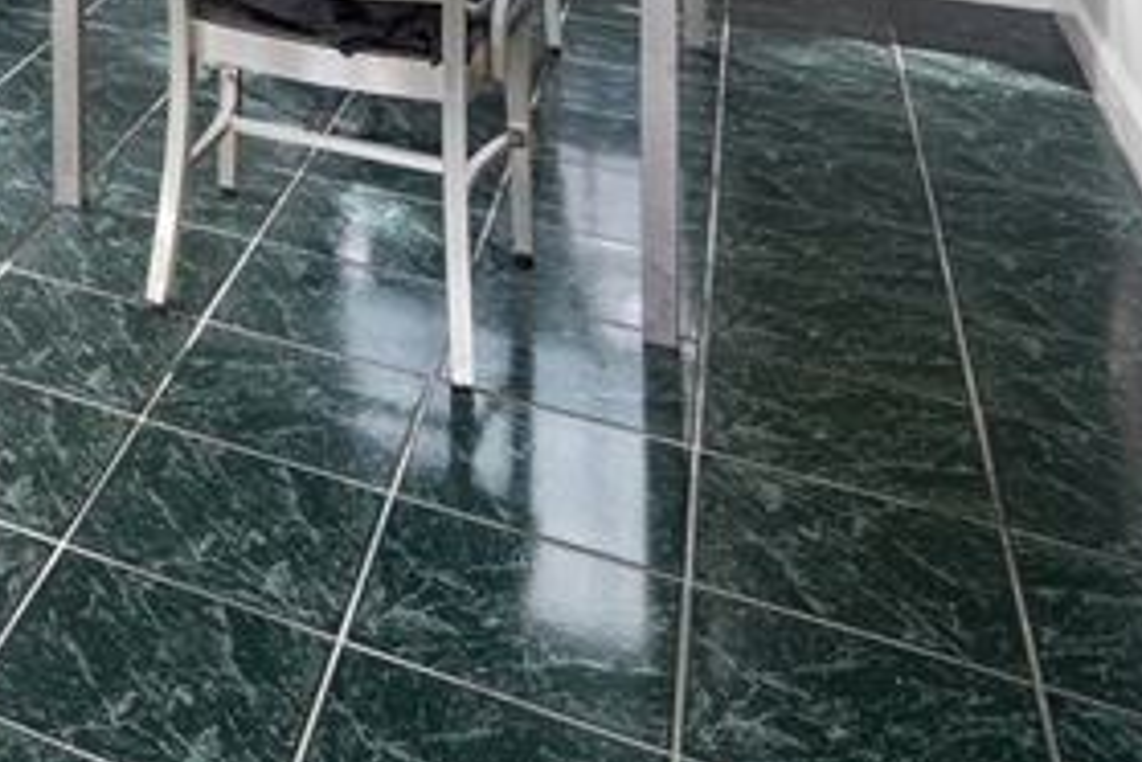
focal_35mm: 55
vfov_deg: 19.6
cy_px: -535
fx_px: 1745
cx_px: -381
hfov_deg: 28.8
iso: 400
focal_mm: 15
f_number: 8
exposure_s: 1/6
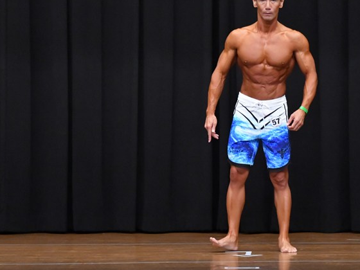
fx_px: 3318
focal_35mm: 319
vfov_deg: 4.7
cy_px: 112
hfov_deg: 6.2
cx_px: 243
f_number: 5.6
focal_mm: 160
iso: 8000
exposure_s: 1/400
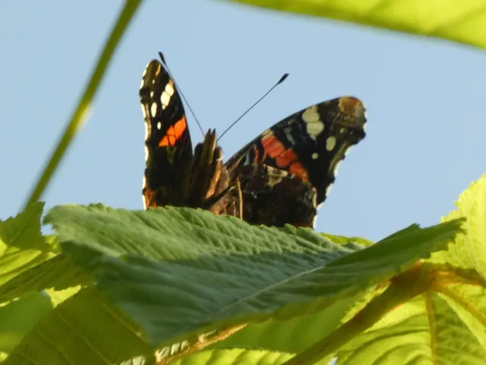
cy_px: 182
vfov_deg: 2.4
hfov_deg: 3.2
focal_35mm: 622
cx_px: 243
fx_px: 8733
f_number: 5.6
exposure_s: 1/100
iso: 125
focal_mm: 111.5
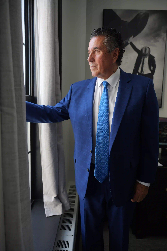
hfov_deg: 53.1
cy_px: 126
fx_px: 167
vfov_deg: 73.7
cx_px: 84
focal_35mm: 24
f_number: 3.5
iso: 200
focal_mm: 24
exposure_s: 1/125
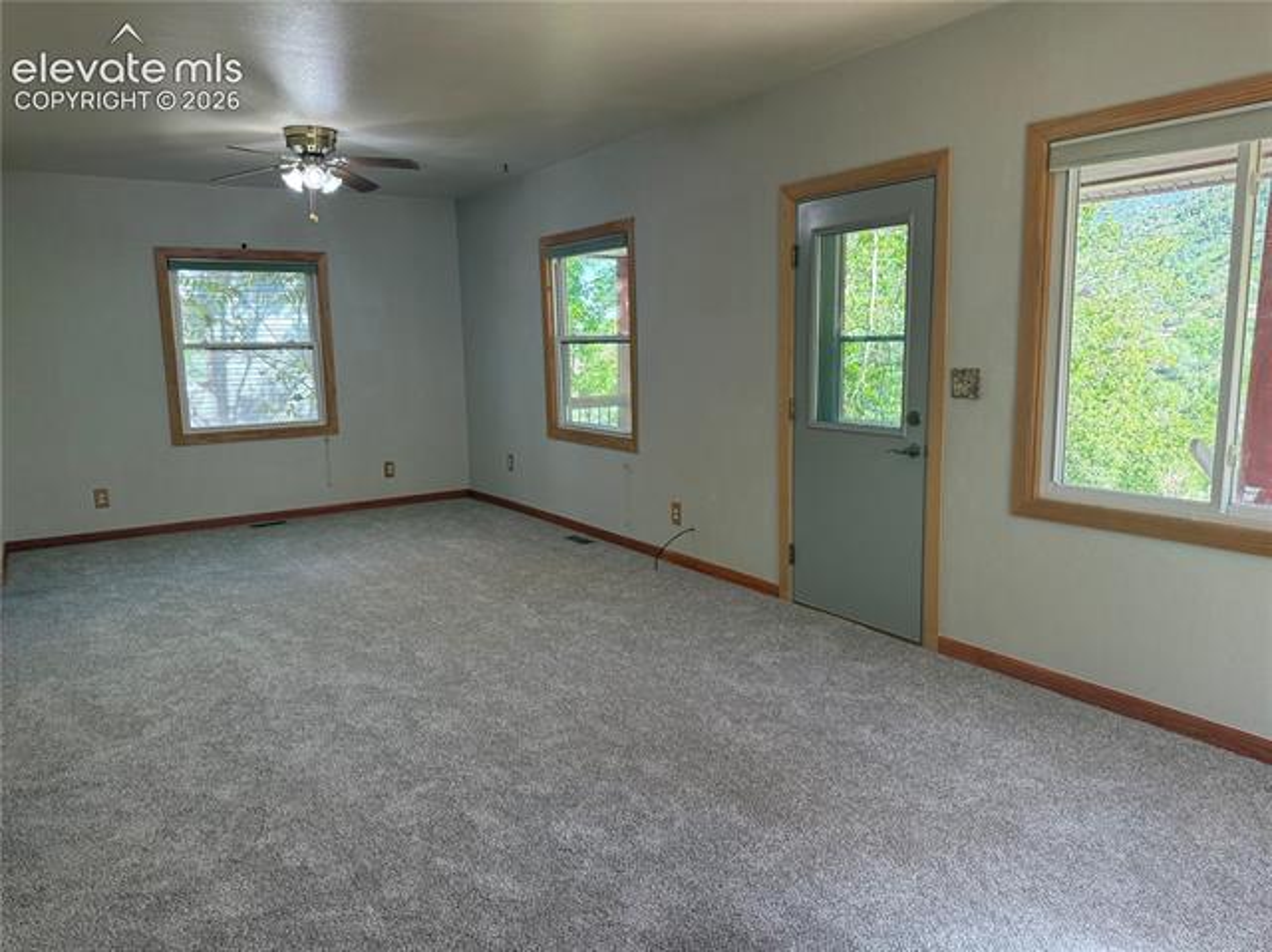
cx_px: 636
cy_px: 476
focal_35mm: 24
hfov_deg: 71.6
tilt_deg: -9.2
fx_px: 881
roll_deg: +1.0
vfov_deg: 56.8
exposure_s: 1/179
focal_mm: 6.76
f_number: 1.78
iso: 200
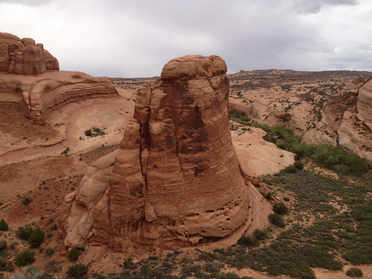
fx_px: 376
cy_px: 140
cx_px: 186
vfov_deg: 40.7
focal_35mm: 35
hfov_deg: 52.6
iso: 50
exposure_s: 1/1905
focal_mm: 4.28
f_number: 2.4
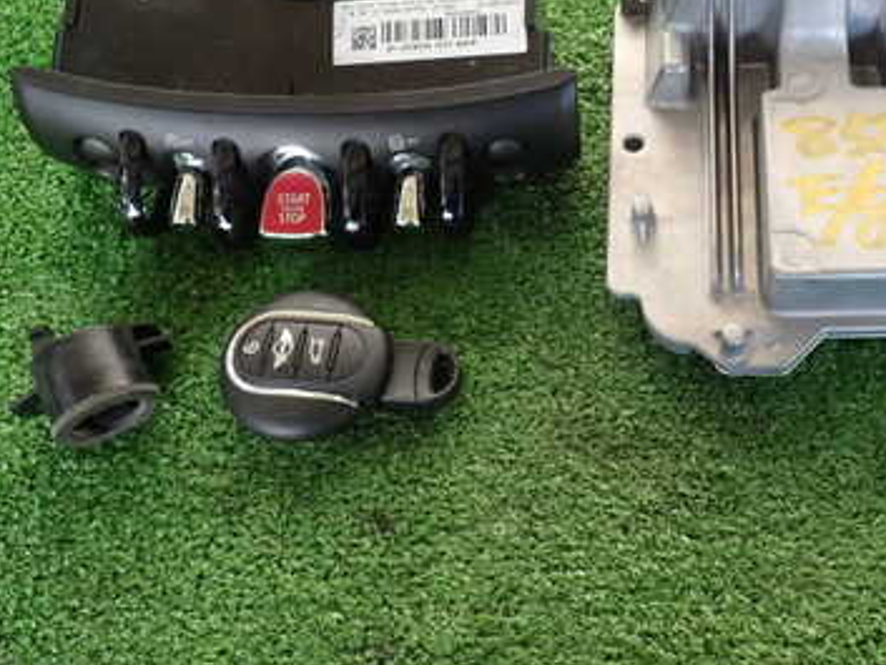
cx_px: 705
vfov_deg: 28.1
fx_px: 1306
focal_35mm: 51
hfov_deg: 36.3
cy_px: 156
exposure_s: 1/125
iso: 320
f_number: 2.3
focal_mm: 5.5
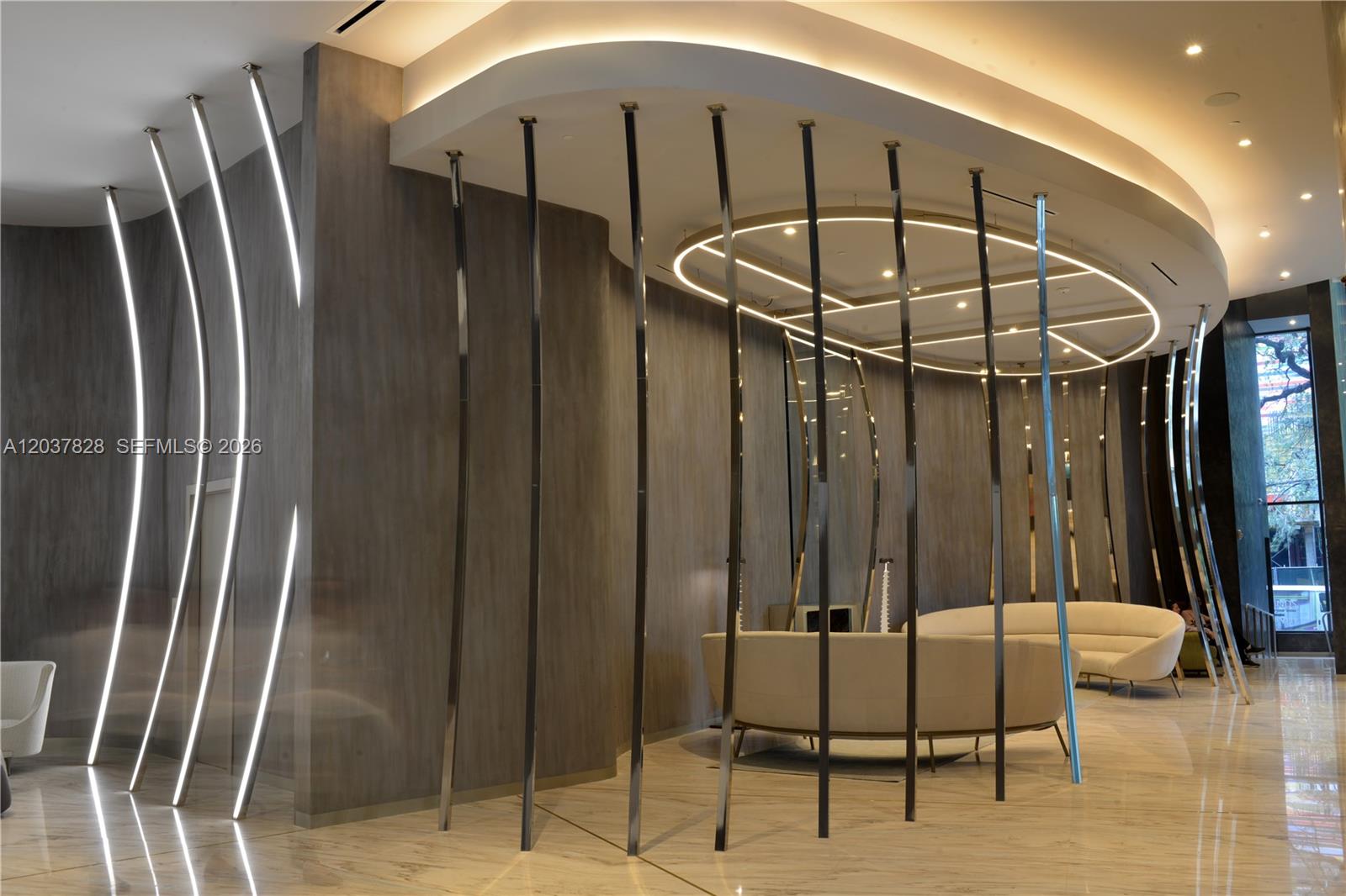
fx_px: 1271
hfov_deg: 55.8
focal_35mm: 34
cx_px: 673
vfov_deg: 38.9
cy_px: 448
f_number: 14
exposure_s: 1.3
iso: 100
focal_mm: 34
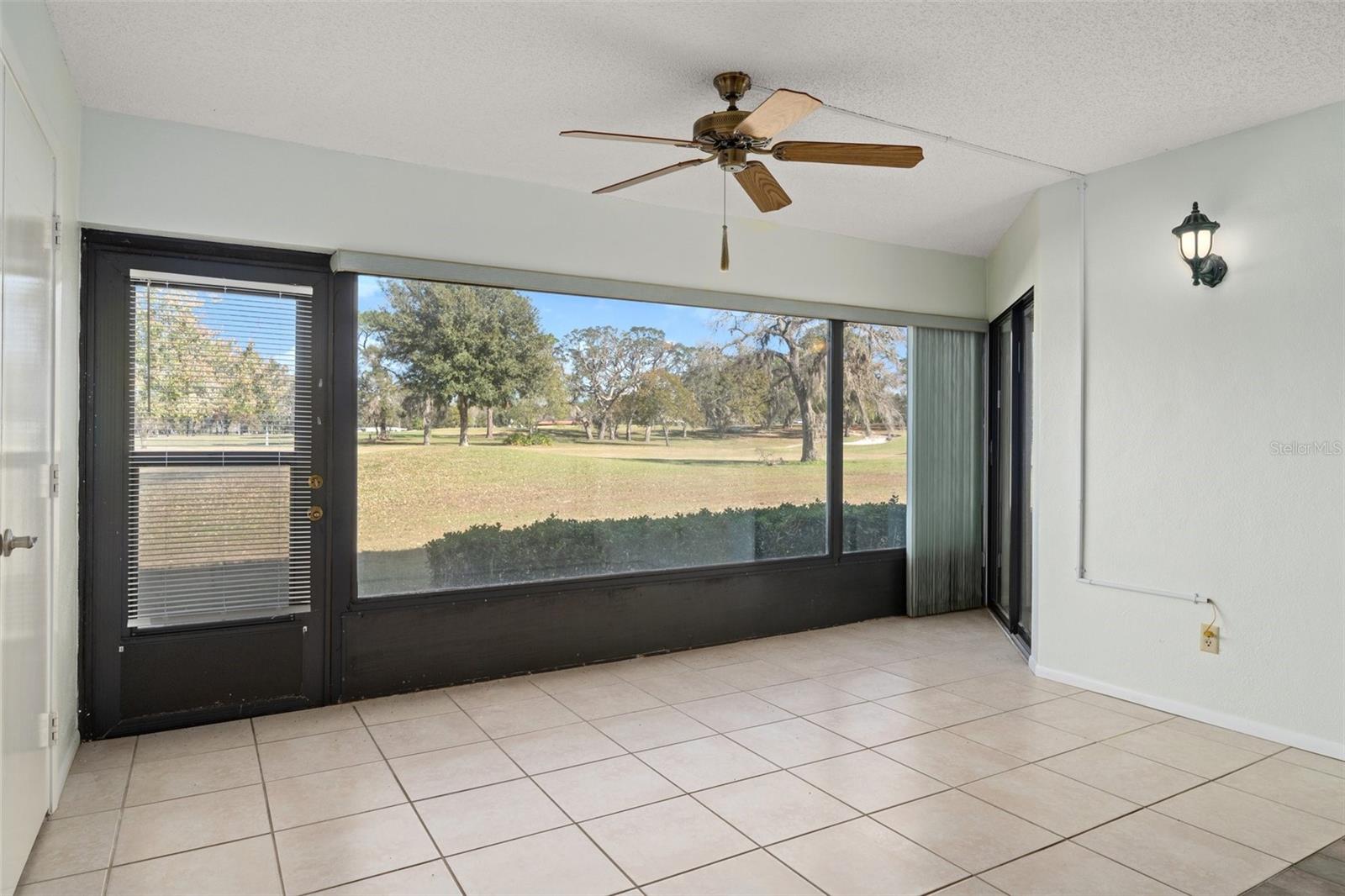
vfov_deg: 59.5
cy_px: 448
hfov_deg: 81.2
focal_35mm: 21
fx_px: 784
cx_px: 672
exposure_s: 1/8
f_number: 8
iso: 160
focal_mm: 14
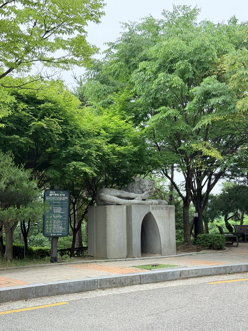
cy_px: 166
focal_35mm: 48
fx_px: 459
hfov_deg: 30.3
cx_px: 124
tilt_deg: +6.8
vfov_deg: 39.7
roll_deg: -0.5
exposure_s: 1/865
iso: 100
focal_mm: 6.76
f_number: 1.78
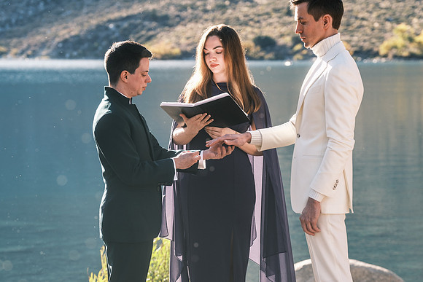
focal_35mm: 125
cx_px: 212
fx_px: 1475
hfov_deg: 16.3
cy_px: 186
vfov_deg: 10.9
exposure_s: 1/320
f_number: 3.6
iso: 200
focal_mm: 63.4
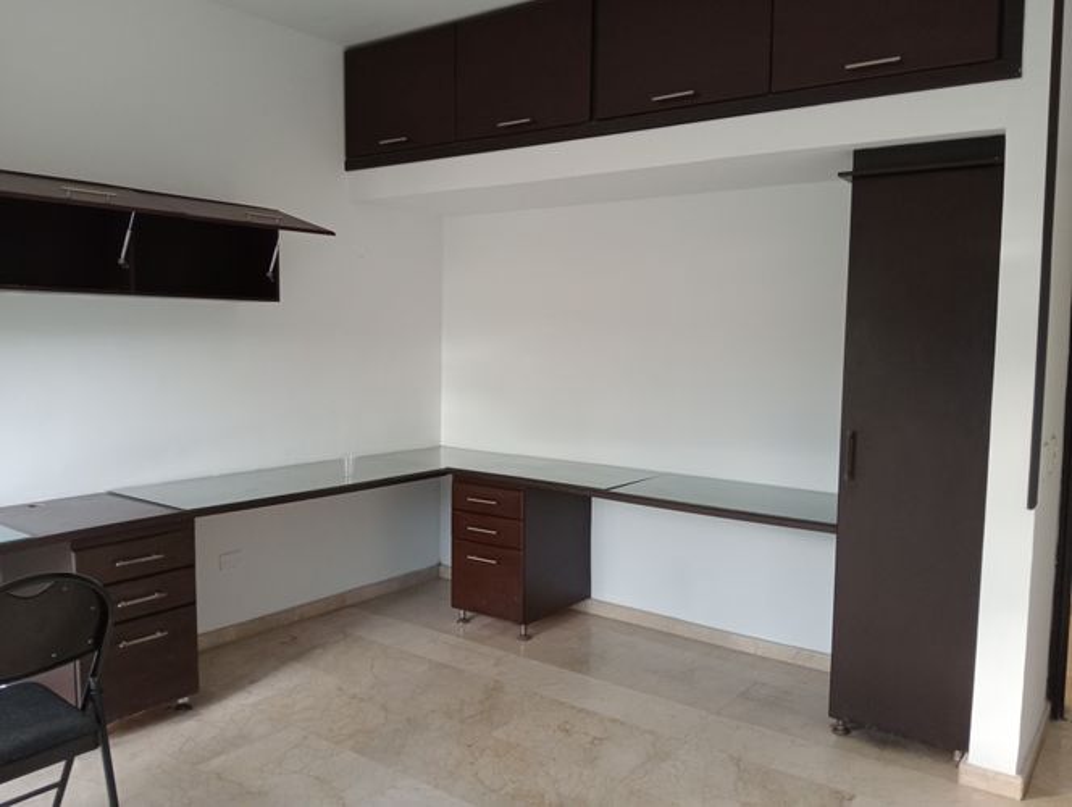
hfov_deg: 63.4
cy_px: 404
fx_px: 868
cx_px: 536
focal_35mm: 28
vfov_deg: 49.9
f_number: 1.8
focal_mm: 3.98
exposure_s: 1/33.3
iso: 531
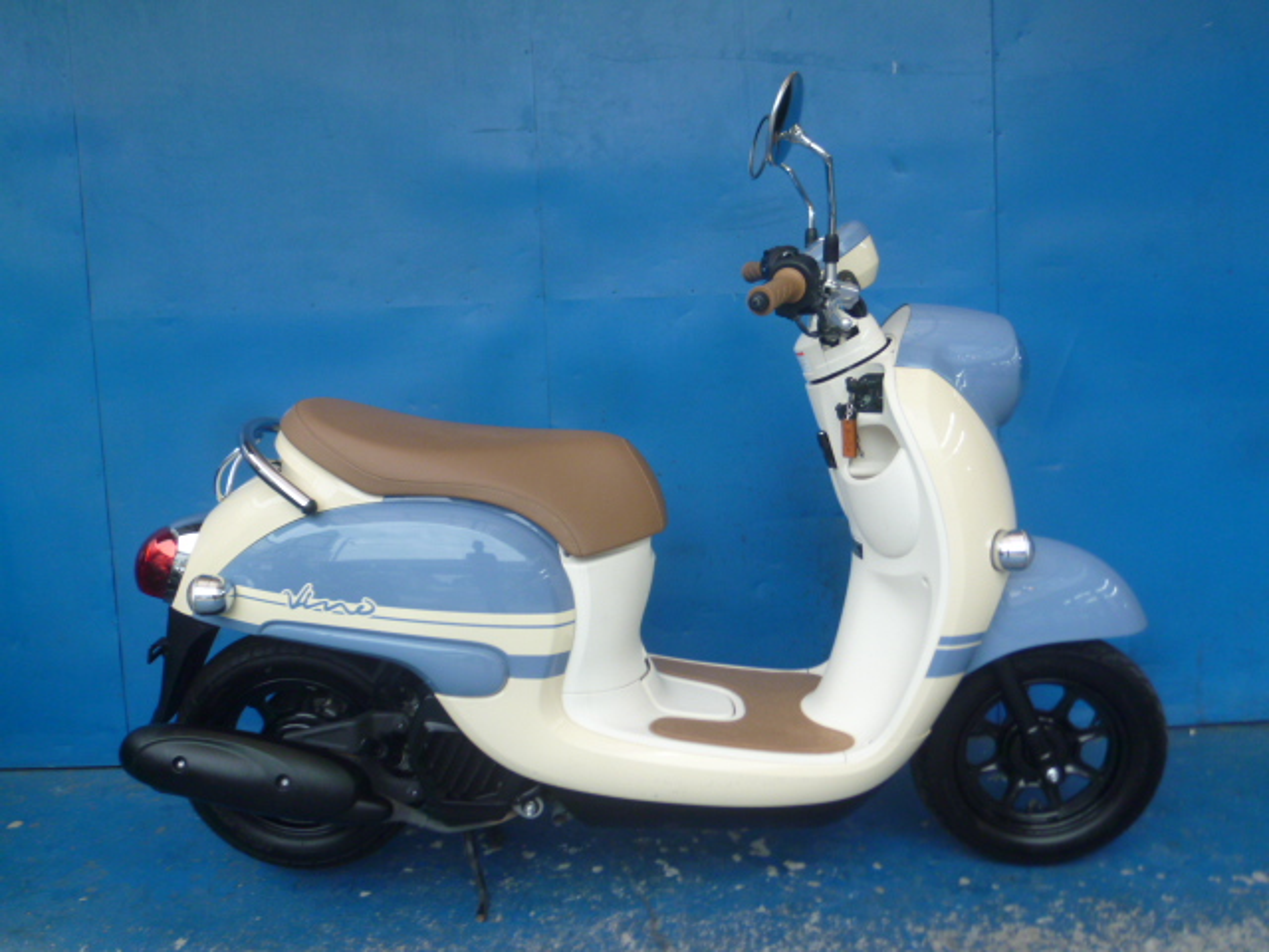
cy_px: 476
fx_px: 1100
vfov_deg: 46.8
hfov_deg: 60.0
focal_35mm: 30
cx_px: 634
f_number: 2.5
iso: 125
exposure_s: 1/60
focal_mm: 5.4
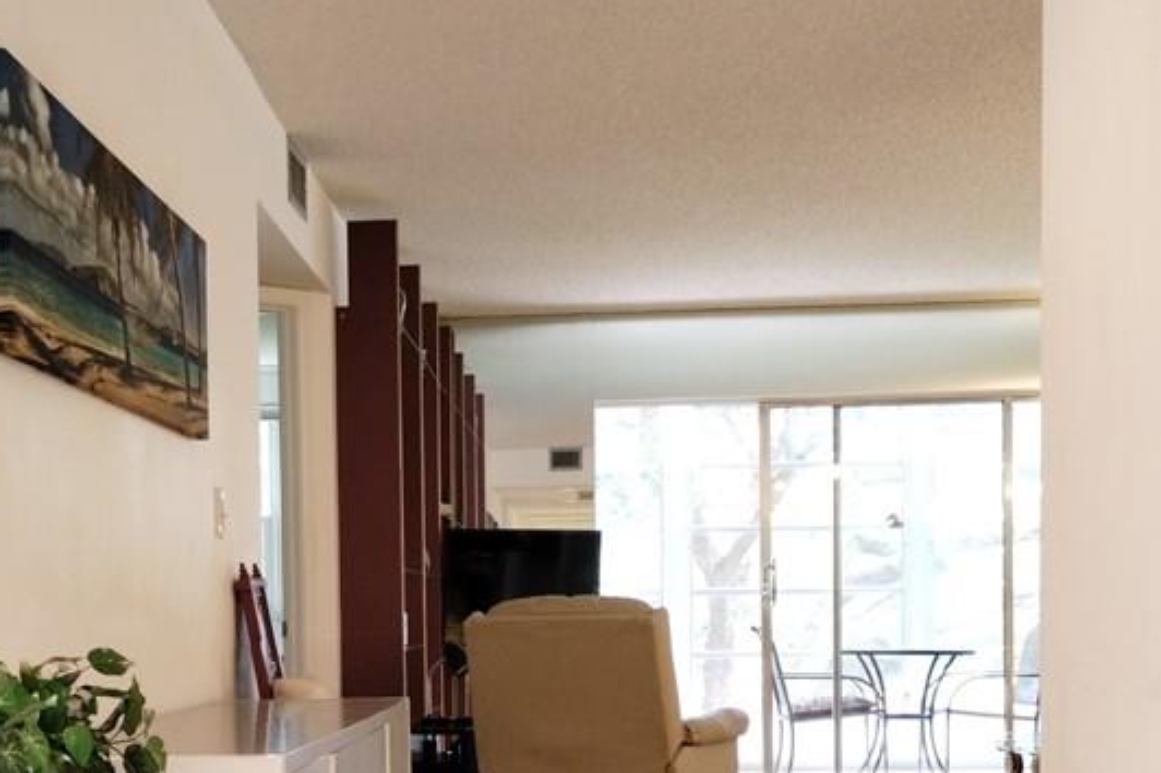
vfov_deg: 23.6
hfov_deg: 35.5
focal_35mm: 56
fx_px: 1805
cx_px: 440
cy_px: 679
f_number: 1.8
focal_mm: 4.27
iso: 697
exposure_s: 1/30
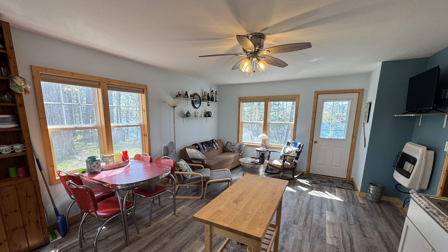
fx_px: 190
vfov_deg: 66.4
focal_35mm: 16
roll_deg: -0.9
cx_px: 214
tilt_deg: -11.3
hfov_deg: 99.3
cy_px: 152
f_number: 2.2
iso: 64
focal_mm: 2.22
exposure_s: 1/120
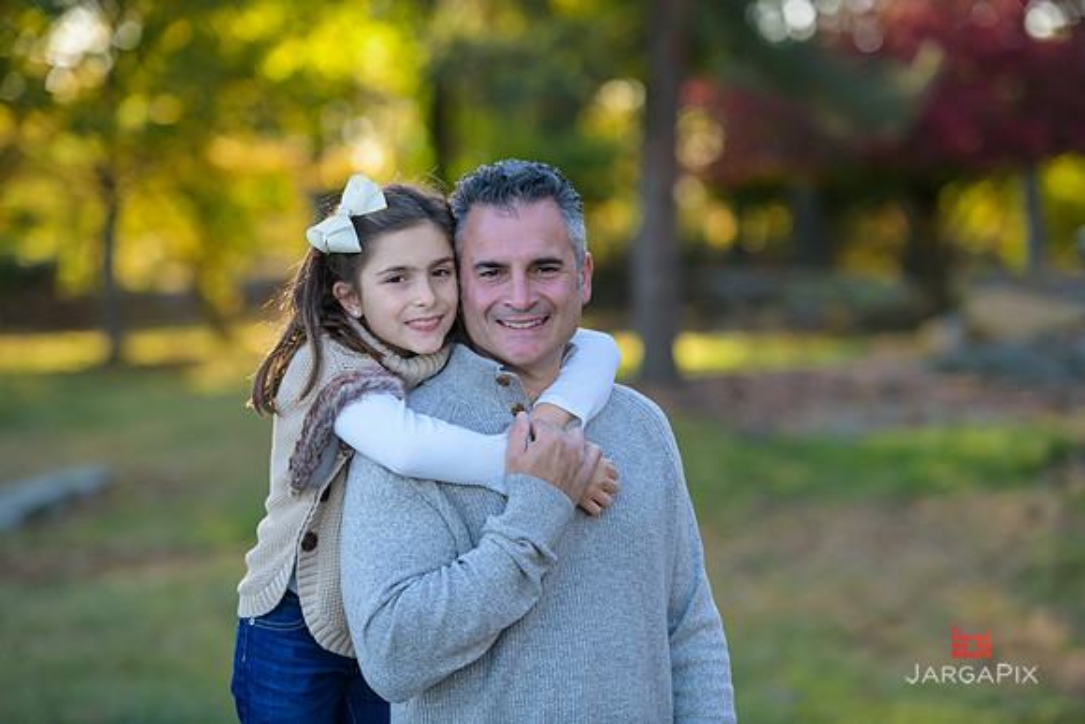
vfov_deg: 10.6
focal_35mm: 130
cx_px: 542
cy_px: 362
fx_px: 3919
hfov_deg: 15.8
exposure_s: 1/320
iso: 200
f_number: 3.2
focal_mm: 130
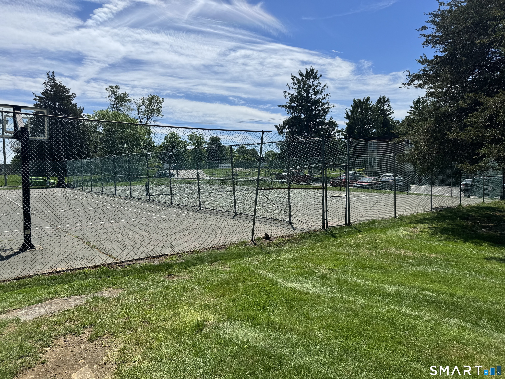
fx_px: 350
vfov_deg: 56.8
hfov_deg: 71.6
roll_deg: +0.9
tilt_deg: -3.5
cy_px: 190
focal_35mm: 24
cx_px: 252
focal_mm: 6.76
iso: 80
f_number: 1.78
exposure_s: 1/6410
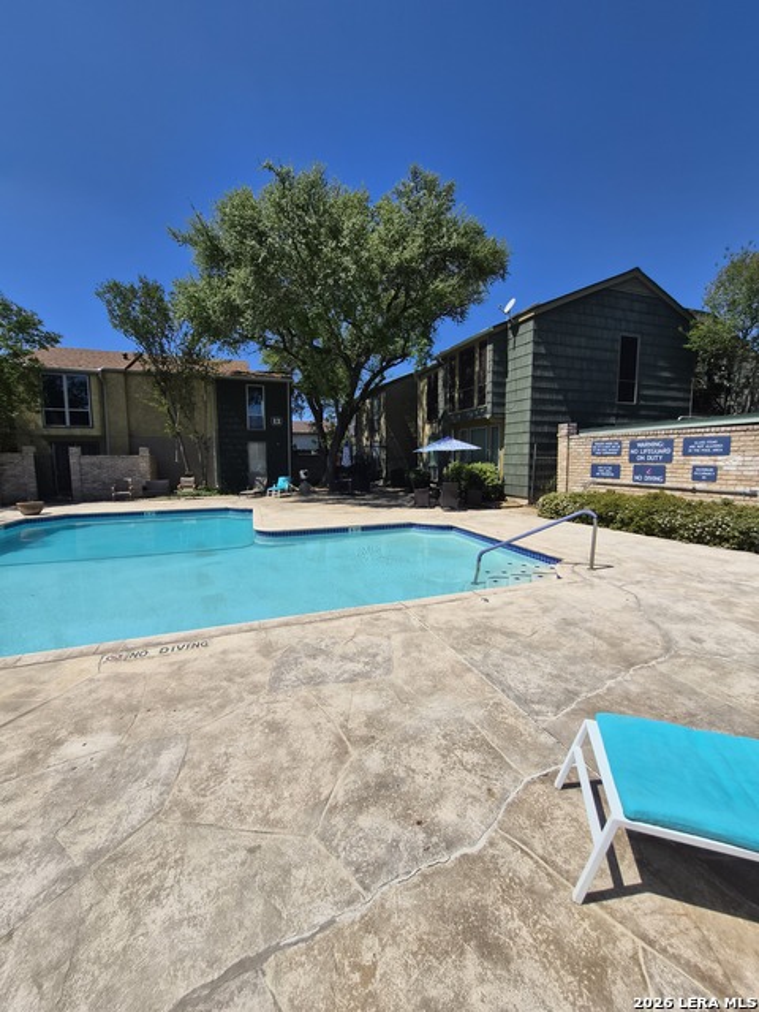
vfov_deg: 106.2
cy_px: 506
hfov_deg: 89.9
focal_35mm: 13
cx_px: 380
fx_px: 380
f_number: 2.2
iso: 25
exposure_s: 1/2376
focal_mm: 1.7
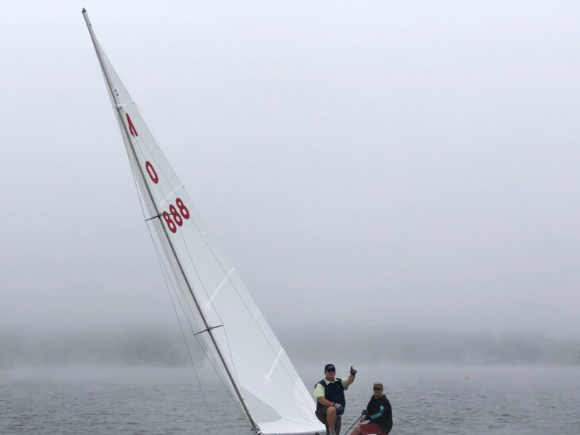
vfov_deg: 20.1
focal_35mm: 73
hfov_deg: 26.5
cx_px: 197
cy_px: 304
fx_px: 1223
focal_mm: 6
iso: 16
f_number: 2.4
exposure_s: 1/706
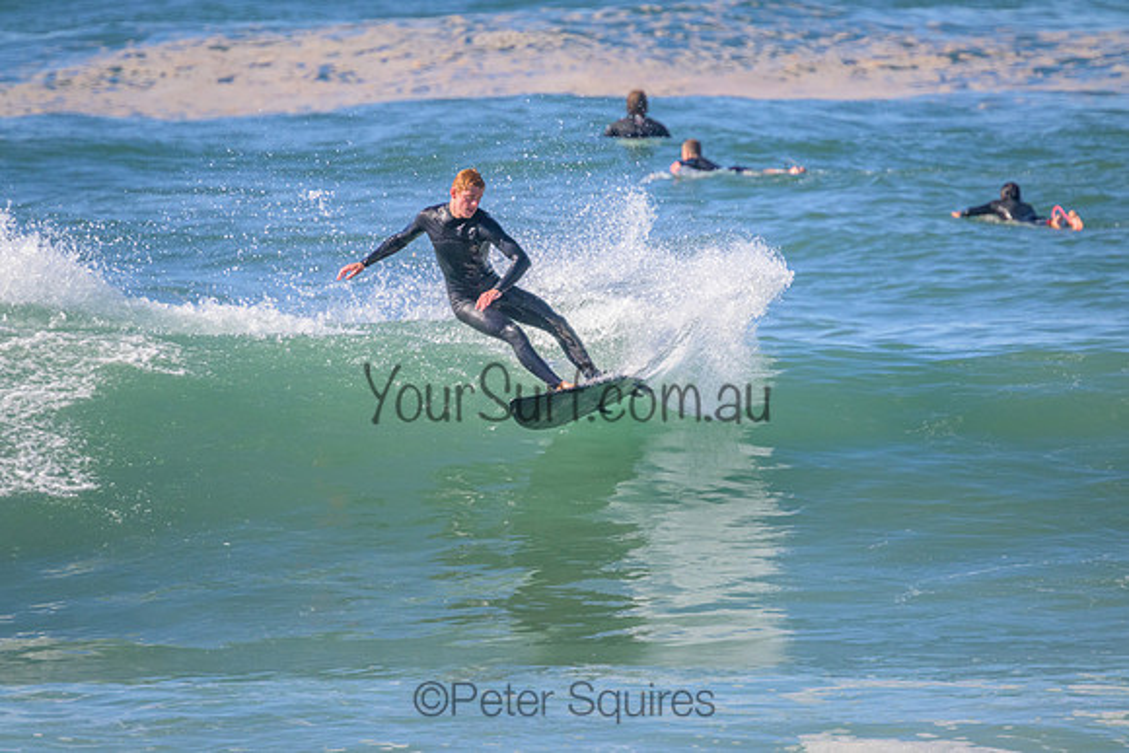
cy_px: 376
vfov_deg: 1.7
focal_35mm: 800
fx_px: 25094
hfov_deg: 2.6
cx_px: 564
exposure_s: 1/2000
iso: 2000
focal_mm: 800
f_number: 11
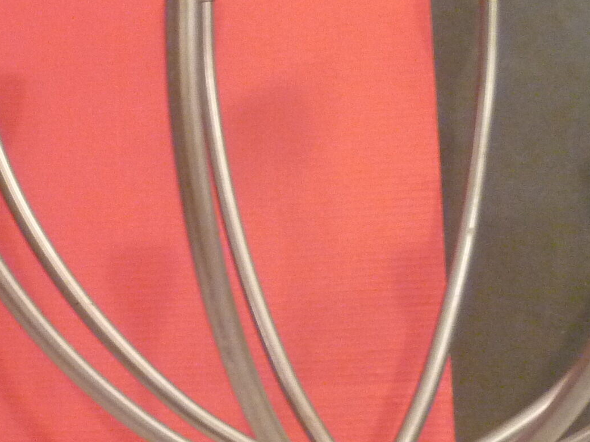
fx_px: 1500
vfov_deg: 16.7
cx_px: 142
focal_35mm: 88
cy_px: 339
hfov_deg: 22.0
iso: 400
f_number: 2.8
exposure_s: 1/5
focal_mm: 5
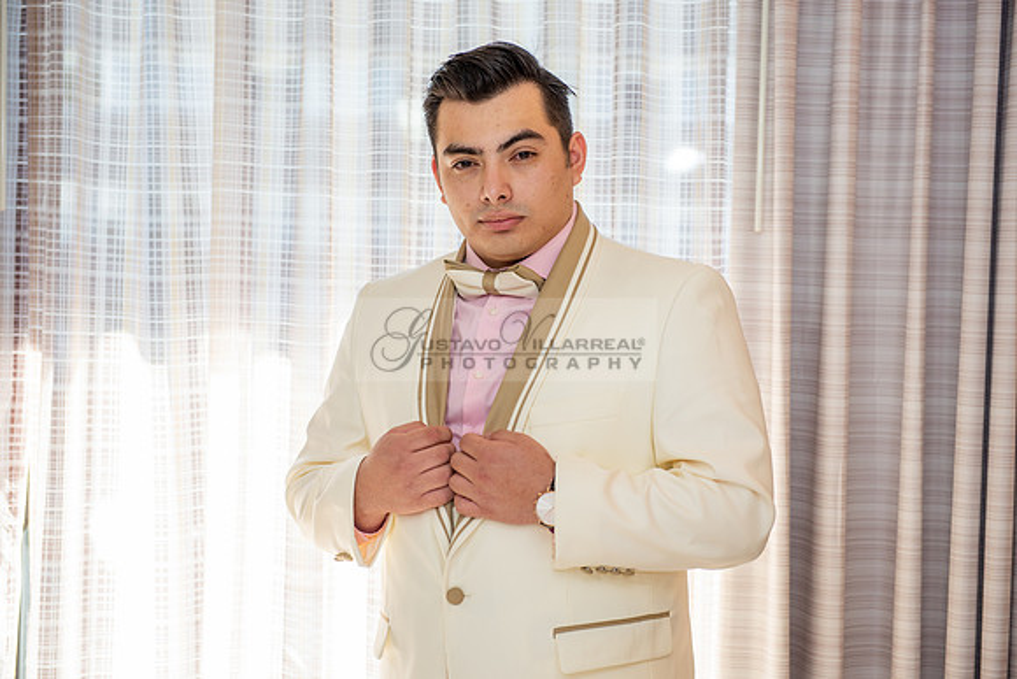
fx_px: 2111
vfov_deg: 18.3
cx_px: 508
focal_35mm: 75
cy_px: 340
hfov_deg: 27.1
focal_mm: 70
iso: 320
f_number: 3.5
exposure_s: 1/250
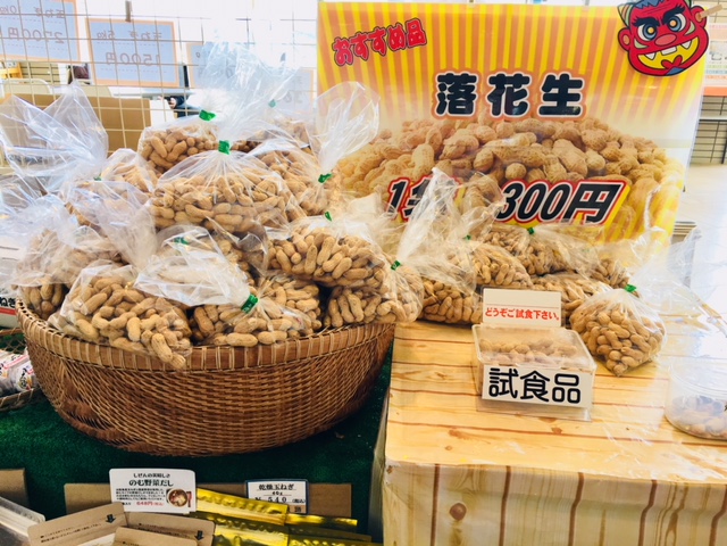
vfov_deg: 48.2
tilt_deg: -19.9
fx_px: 609
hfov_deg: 61.7
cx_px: 364
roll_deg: -1.2
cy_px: 273
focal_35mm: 29
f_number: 2.2
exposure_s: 1/60
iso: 25
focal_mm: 4.15
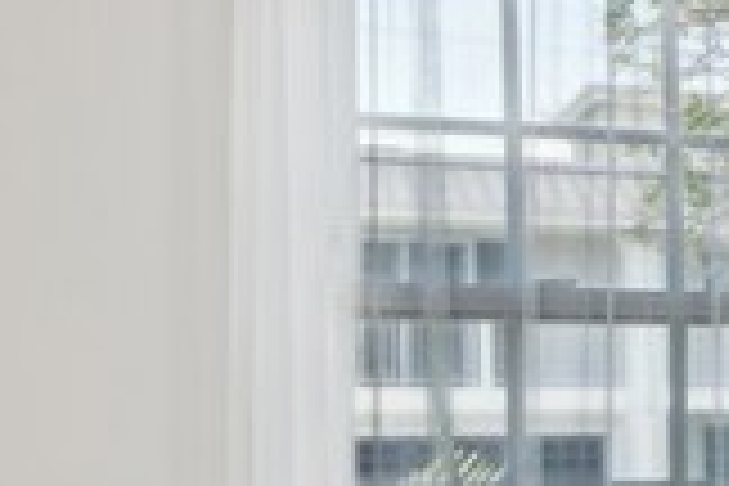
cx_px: 1800
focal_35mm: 101
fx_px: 2045
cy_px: 410
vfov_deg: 13.5
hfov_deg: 13.7
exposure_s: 1/13
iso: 125
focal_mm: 16
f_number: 11
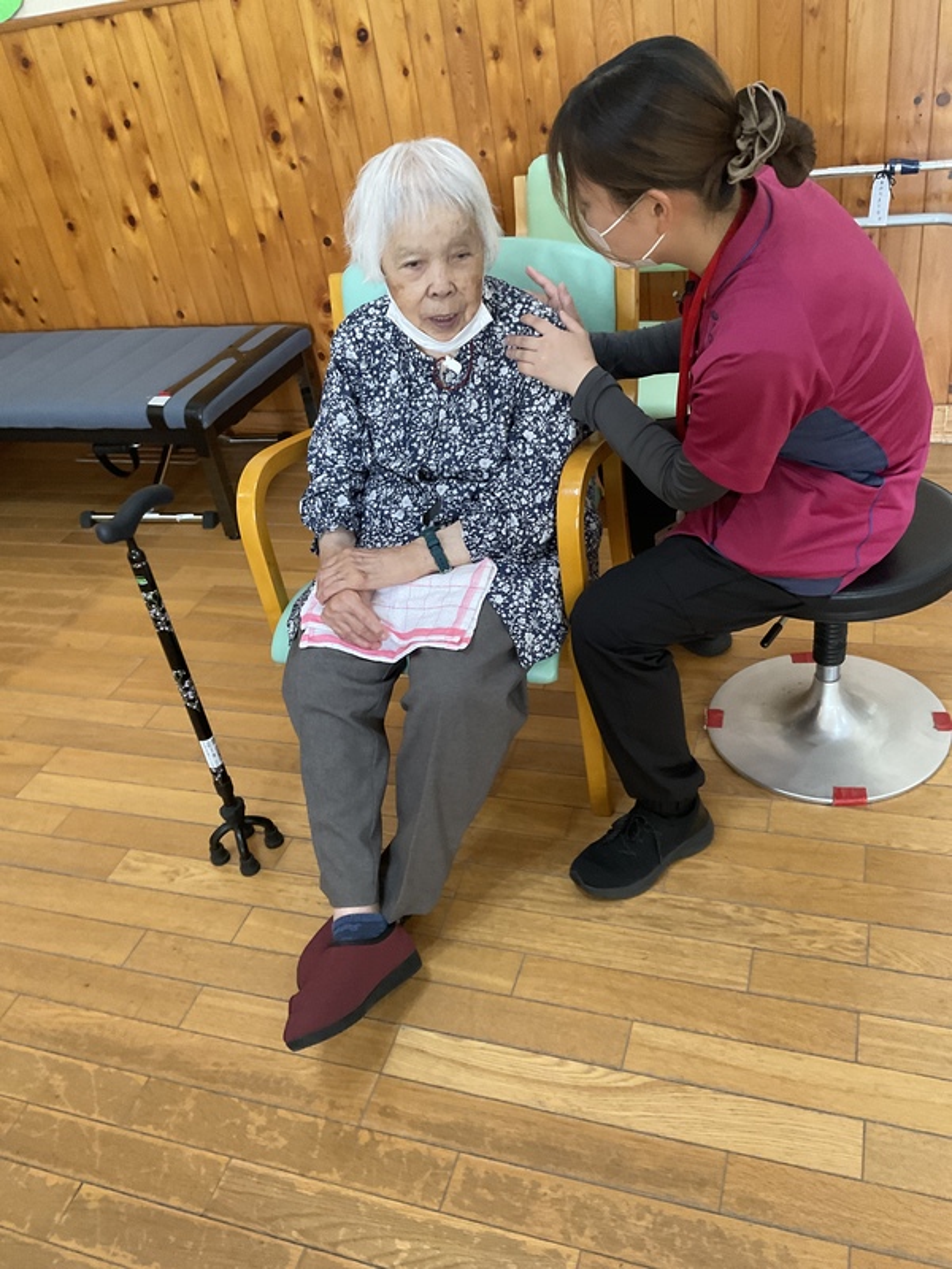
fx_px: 1063
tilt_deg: -34.6
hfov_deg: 48.2
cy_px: 634
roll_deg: +11.3
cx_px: 476
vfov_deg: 61.7
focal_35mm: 29
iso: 200
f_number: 1.8
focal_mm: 3
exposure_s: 1/60
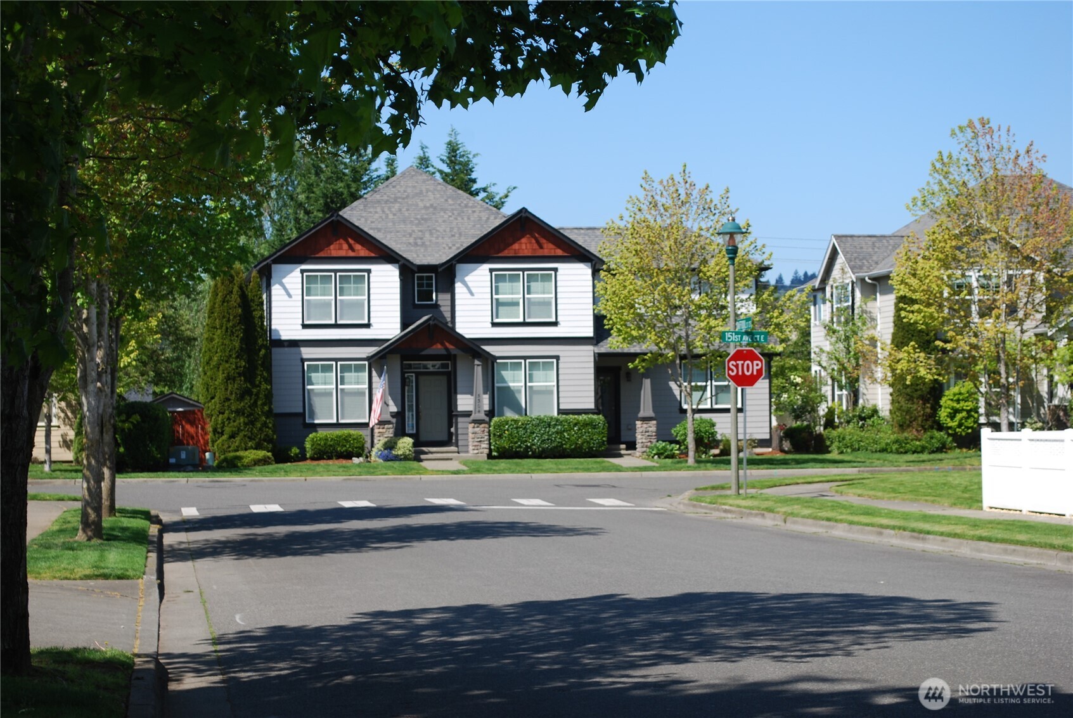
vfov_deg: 16.6
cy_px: 359
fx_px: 2462
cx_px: 536
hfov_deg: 24.6
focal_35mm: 82
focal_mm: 55
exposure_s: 1/250
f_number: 8
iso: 100
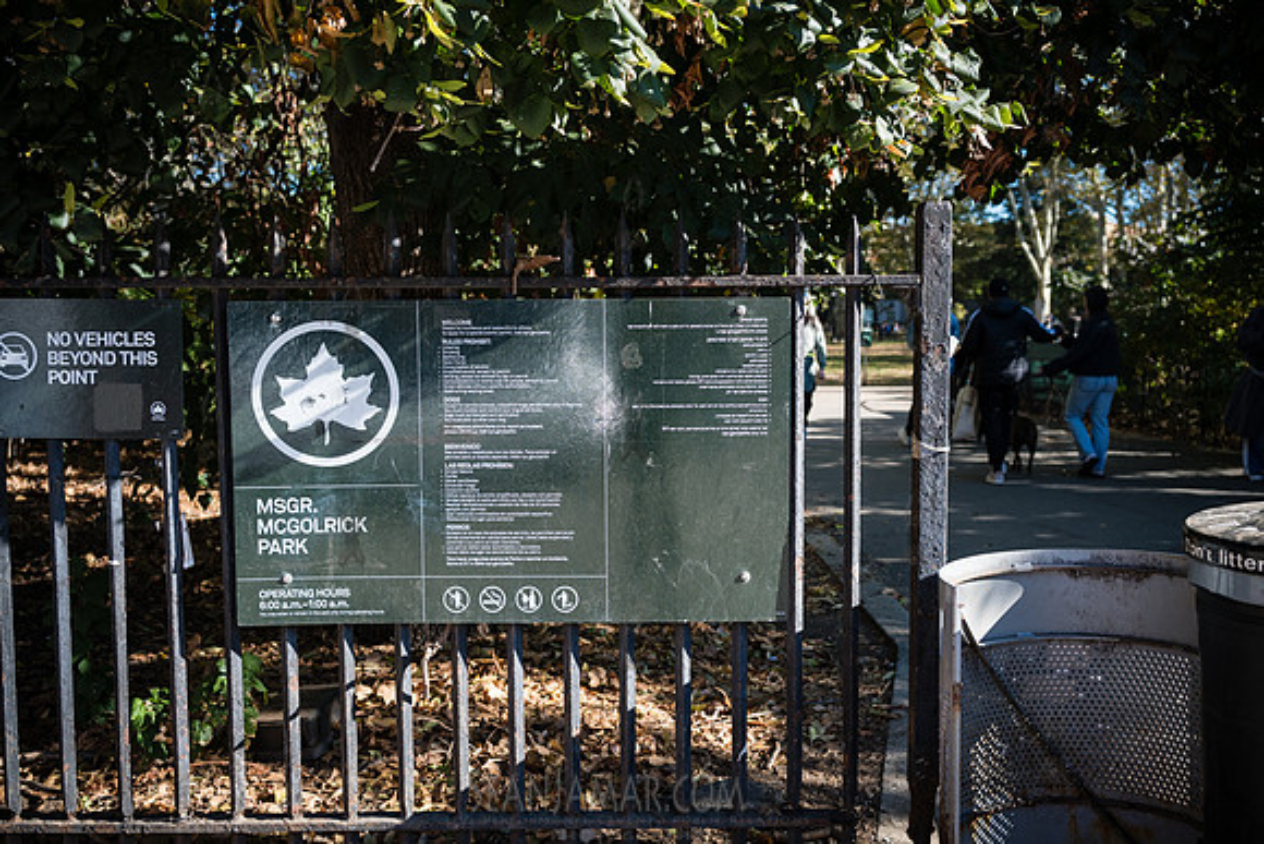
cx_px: 632
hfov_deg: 54.1
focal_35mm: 35
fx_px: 1237
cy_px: 422
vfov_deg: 37.7
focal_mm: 35
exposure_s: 1/1000
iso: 500
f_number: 4
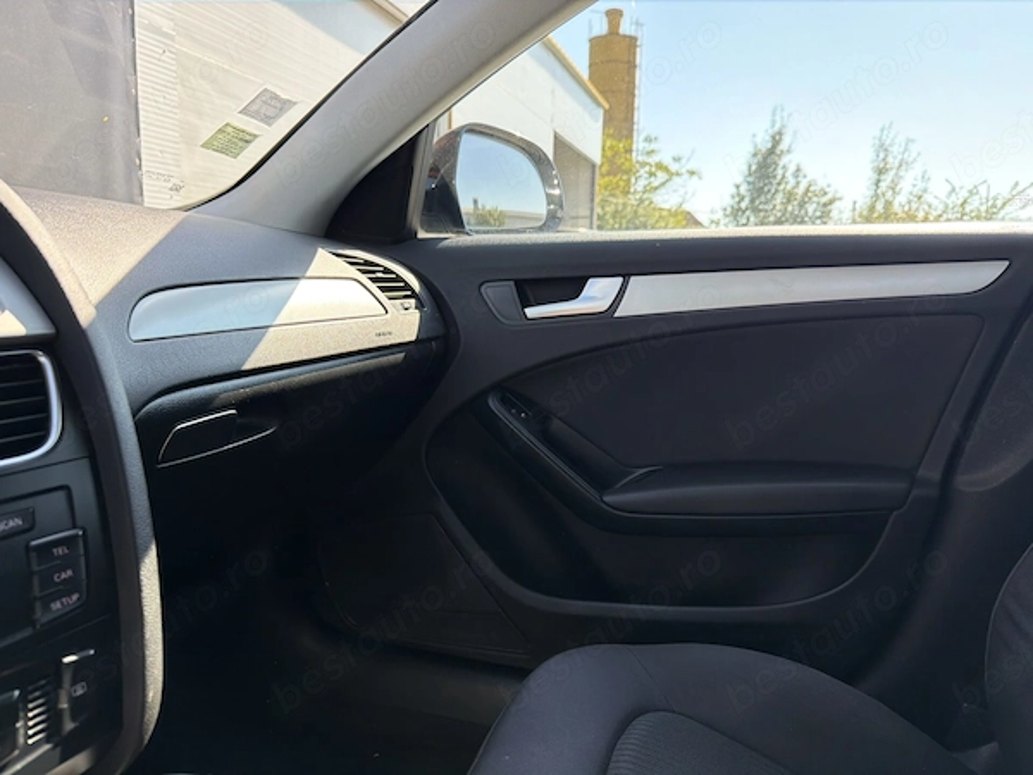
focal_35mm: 24
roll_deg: +0.6
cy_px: 388
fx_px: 716
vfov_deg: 56.8
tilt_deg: -11.4
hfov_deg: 71.6
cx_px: 516
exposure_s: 1/347
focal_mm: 6.76
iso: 80
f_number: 1.78
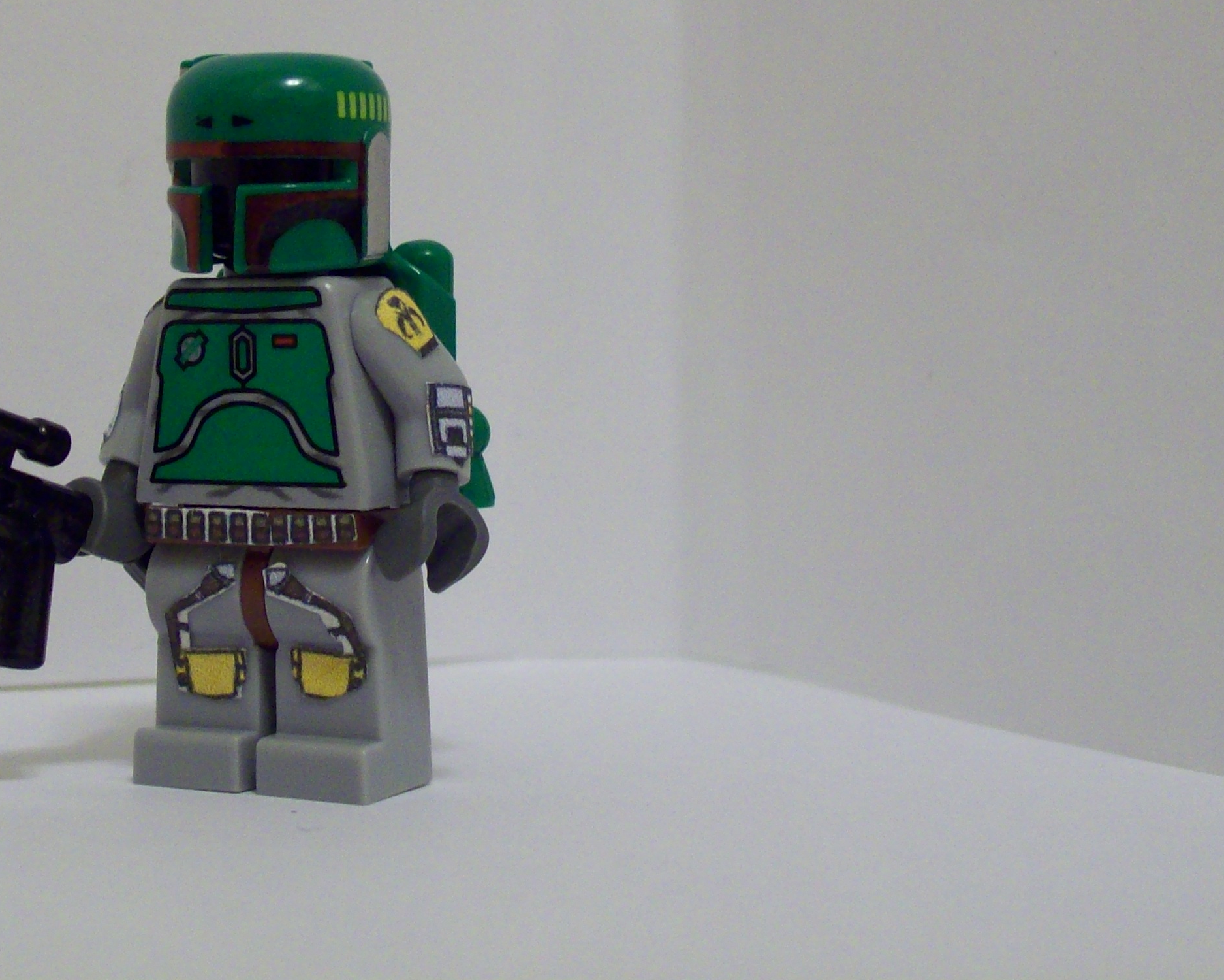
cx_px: 479
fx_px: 3007
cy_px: 287
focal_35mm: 83
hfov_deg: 23.0
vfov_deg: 18.4
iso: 200
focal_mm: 9.4
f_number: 3.4
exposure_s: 1/8
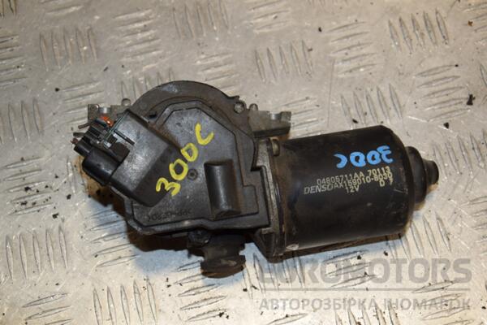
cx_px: 244
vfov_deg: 18.9
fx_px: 974
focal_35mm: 72
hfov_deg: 28.1
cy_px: 162
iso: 800
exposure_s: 1/200
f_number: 7.1
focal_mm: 48
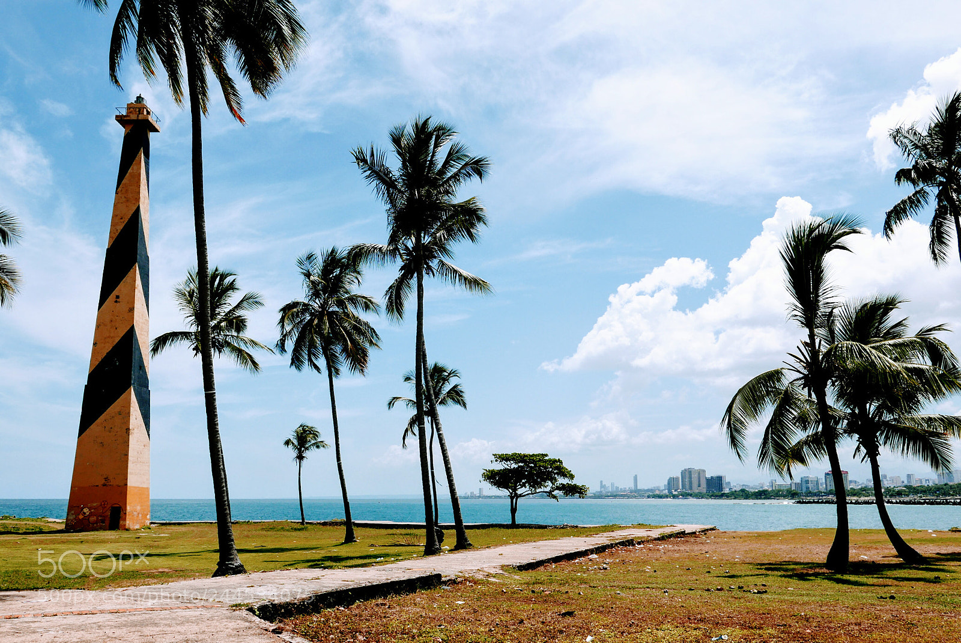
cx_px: 480
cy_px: 322
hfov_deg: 57.2
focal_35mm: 33
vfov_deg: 40.0
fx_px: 882
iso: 200
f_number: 5.6
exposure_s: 1/2000
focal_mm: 14.9
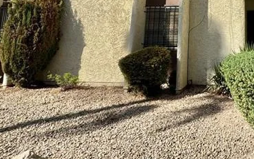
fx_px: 222
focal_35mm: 32
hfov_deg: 52.2
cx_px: 231
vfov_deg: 34.8
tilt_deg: +10.0
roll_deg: -0.2
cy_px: -10
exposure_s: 1/2770
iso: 50
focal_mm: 2.22
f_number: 2.2
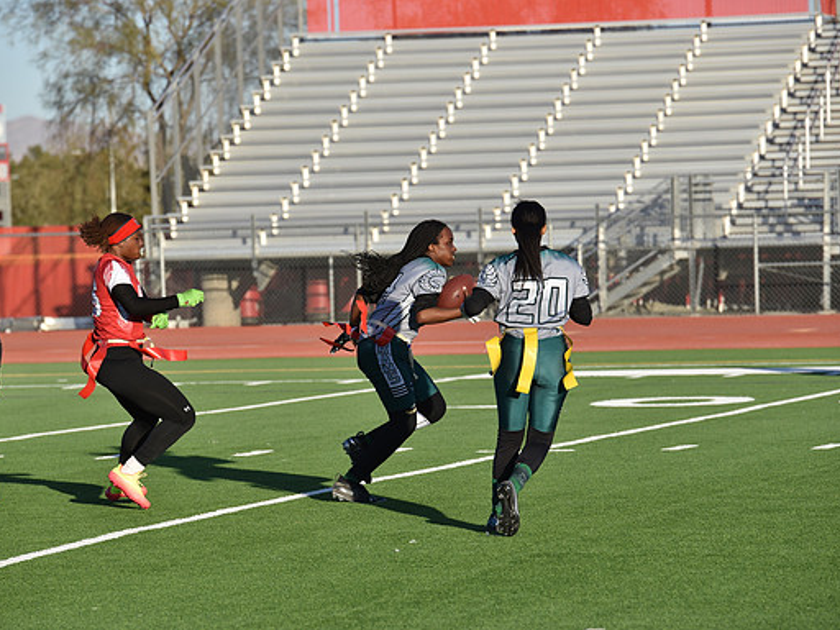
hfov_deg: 9.1
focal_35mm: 218
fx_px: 5290
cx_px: 390
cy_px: 316
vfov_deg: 6.8
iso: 280
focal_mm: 200
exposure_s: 1/1000
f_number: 5.6
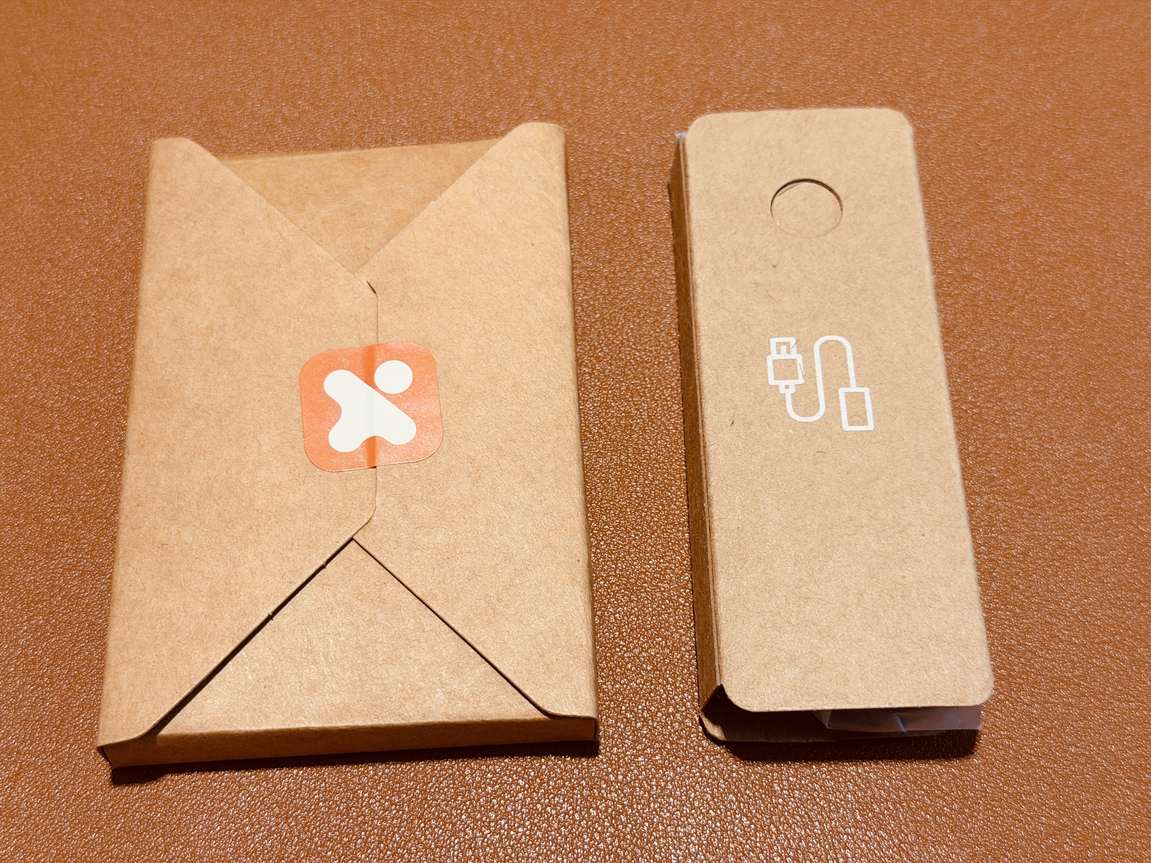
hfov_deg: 39.7
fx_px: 1596
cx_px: 576
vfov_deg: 30.3
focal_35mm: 48
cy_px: 432
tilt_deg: -62.6
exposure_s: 1/60
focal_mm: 6.76
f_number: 1.78
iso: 250
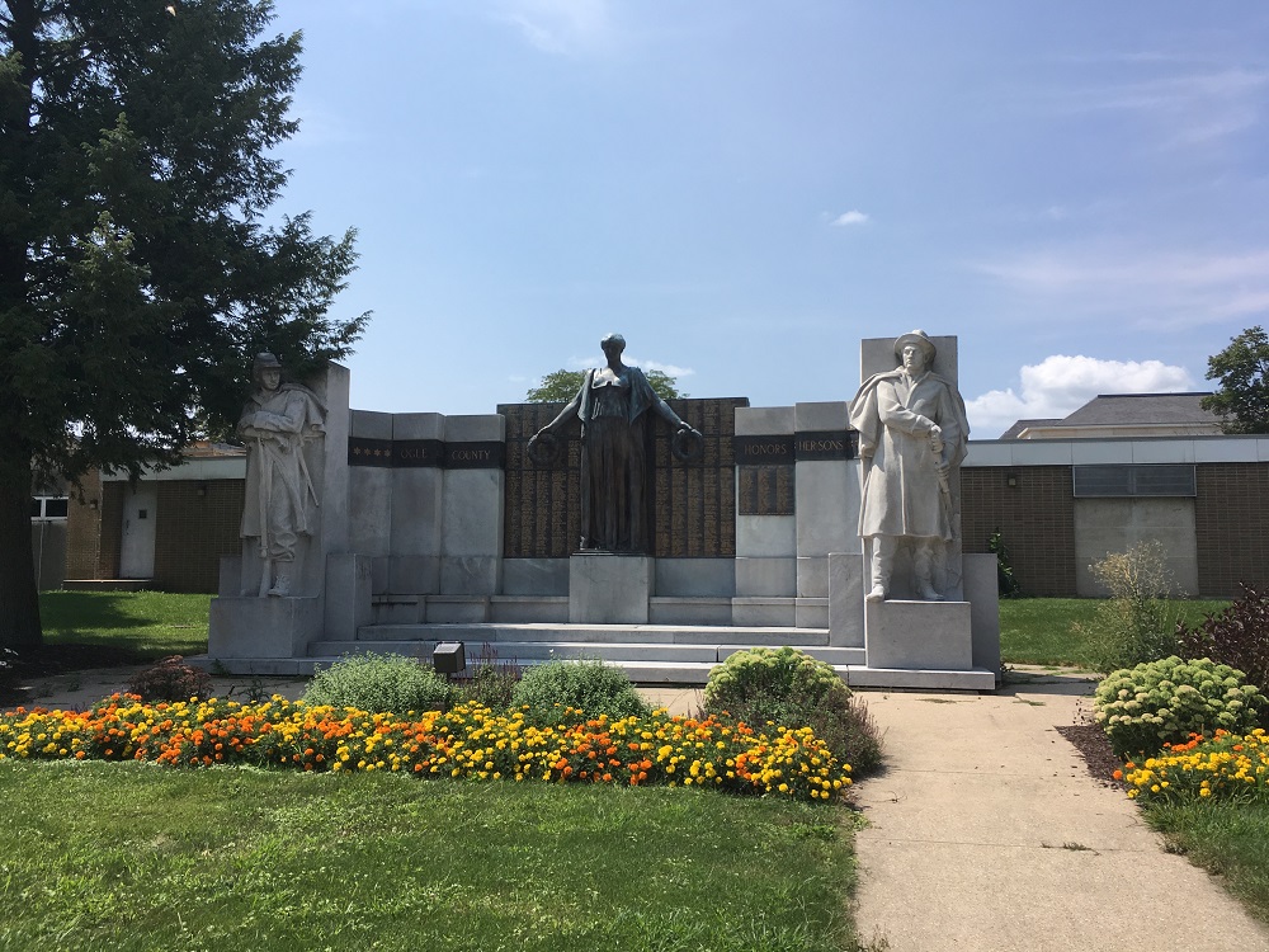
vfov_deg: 48.2
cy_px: 476
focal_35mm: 29
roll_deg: -0.3
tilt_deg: +5.4
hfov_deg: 61.7
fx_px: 1063
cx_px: 634
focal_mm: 4.15
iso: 25
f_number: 2.2
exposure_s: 1/1672
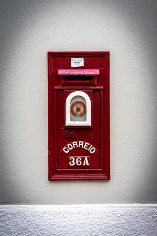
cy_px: 118
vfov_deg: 54.4
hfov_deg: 37.8
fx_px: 229
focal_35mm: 35
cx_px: 78
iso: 320
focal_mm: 35
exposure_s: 1/30
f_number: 18
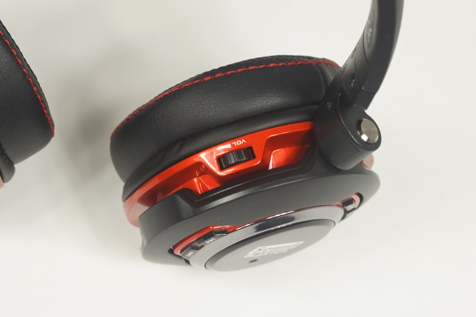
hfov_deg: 27.0
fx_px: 991
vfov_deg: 18.2
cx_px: 238
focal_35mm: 75
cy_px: 158
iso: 100
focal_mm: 50
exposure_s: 1/20
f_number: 6.3
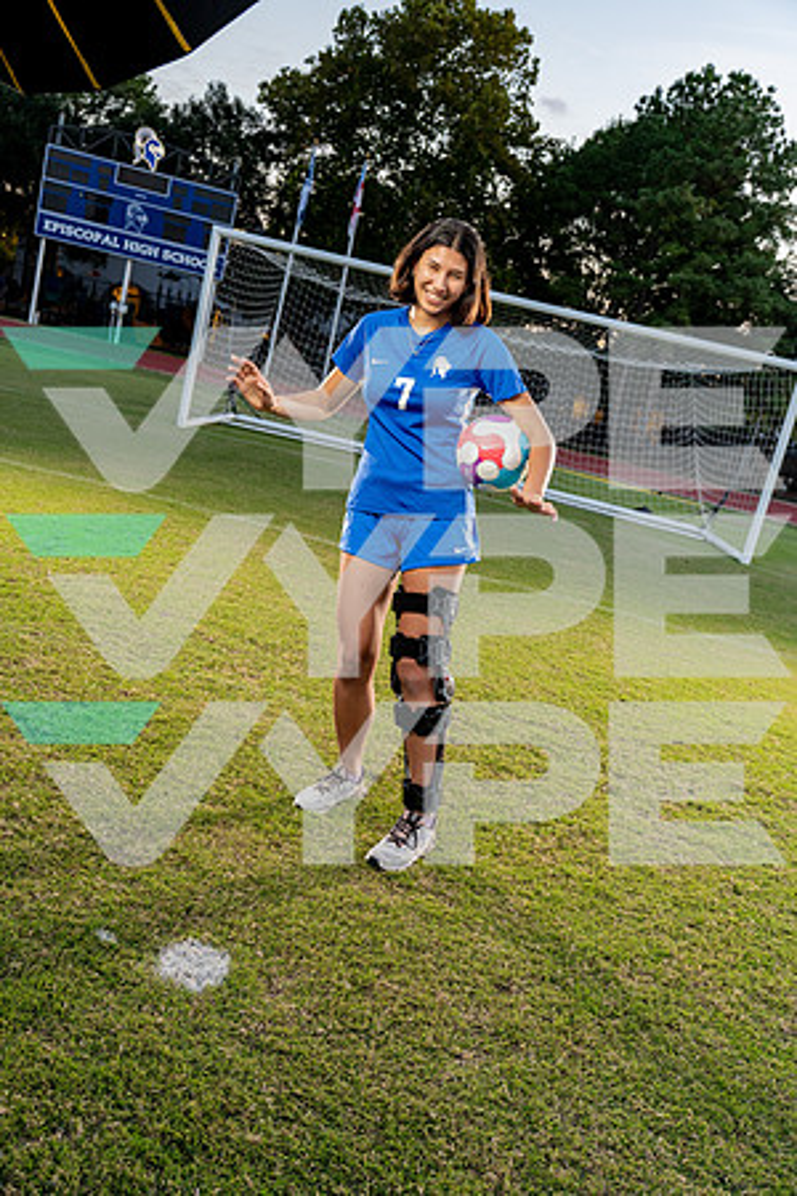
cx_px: 398
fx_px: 1029
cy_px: 598
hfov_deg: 42.3
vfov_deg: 60.3
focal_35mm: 31
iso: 800
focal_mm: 31
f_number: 4
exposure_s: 1/250
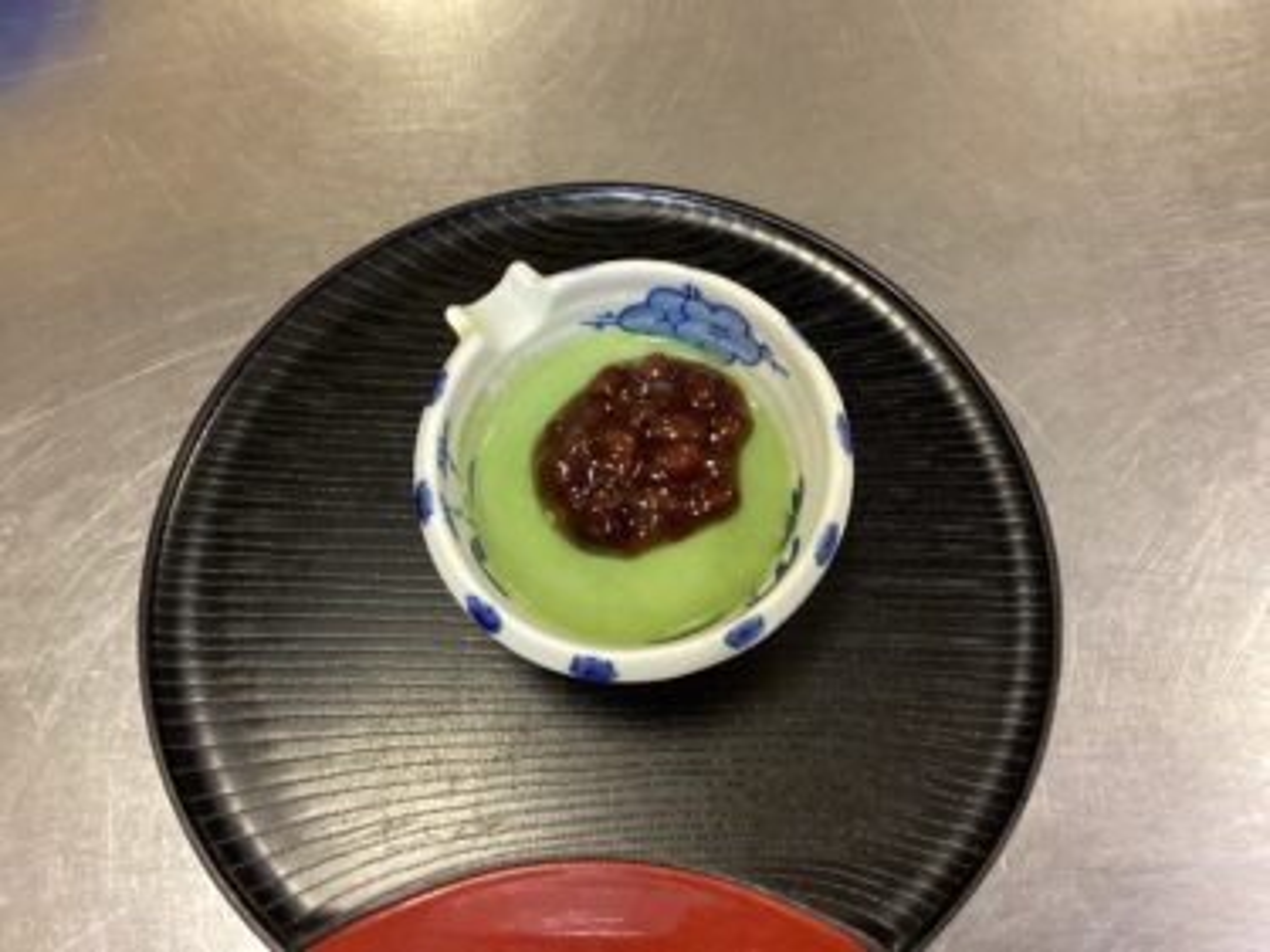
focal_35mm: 31
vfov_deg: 45.4
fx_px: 1137
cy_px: 476
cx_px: 635
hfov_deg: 58.4
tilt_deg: -71.4
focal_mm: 3.3
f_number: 2.4
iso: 250
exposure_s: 1/40
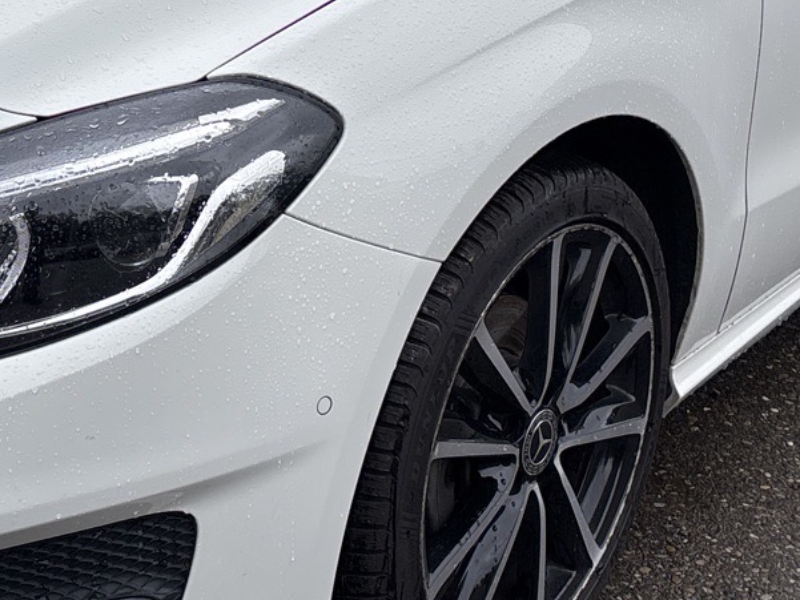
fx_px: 1919
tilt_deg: -17.6
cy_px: 57
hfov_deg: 23.4
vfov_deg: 17.5
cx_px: 254
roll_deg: -1.0
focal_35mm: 83
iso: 50
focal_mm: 5.96
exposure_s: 1/1876
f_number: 1.6
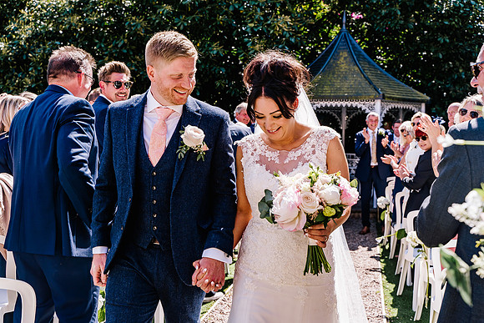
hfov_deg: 48.4
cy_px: 162
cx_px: 242
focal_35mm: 40
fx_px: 538
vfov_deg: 33.4
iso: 200
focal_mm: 40
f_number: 5
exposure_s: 1/640
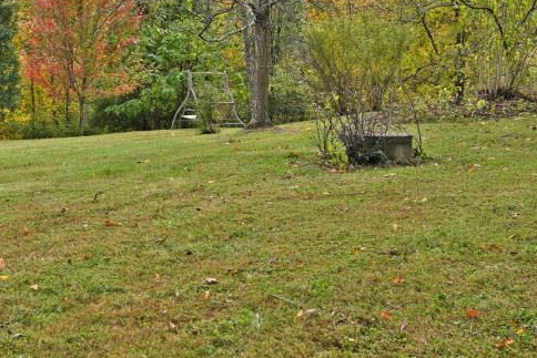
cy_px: 45
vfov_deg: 21.5
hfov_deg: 30.2
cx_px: 6
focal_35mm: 62
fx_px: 925
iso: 100
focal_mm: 20
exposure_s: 1/250
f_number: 5.6
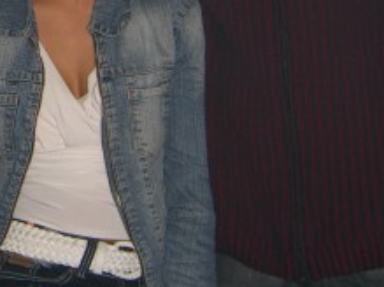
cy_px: -49
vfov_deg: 13.8
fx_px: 1153
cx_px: 4
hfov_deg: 18.4
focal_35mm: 104
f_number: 2.8
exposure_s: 1/60
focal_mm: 7.9
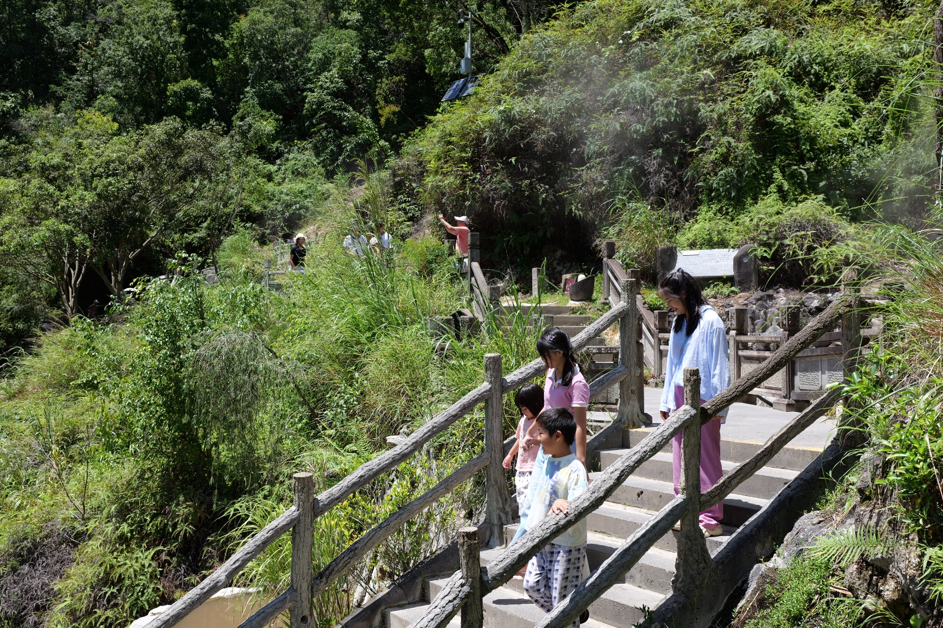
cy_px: 314
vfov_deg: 35.9
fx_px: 969
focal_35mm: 37
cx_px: 472
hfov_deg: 51.9
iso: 100
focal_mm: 37
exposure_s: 1/200
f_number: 6.3
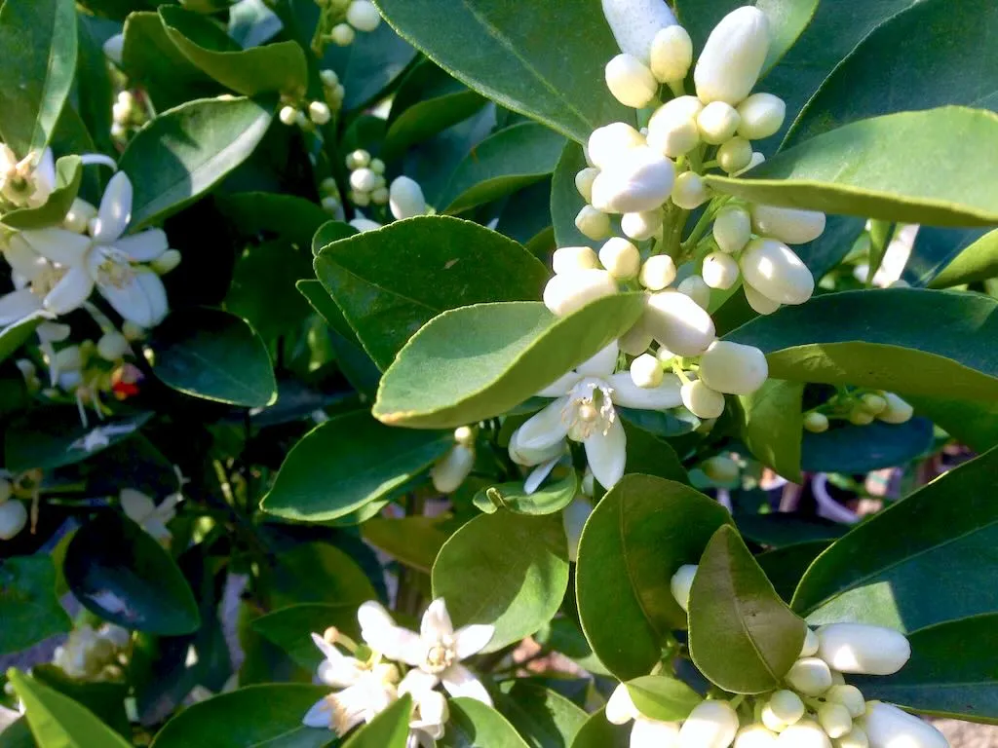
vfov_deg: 42.9
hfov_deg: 55.4
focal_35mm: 33
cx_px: 499
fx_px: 951
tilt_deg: -21.7
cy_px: 374
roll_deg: +0.6
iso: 50
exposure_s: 1/521
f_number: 2.4
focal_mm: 4.12
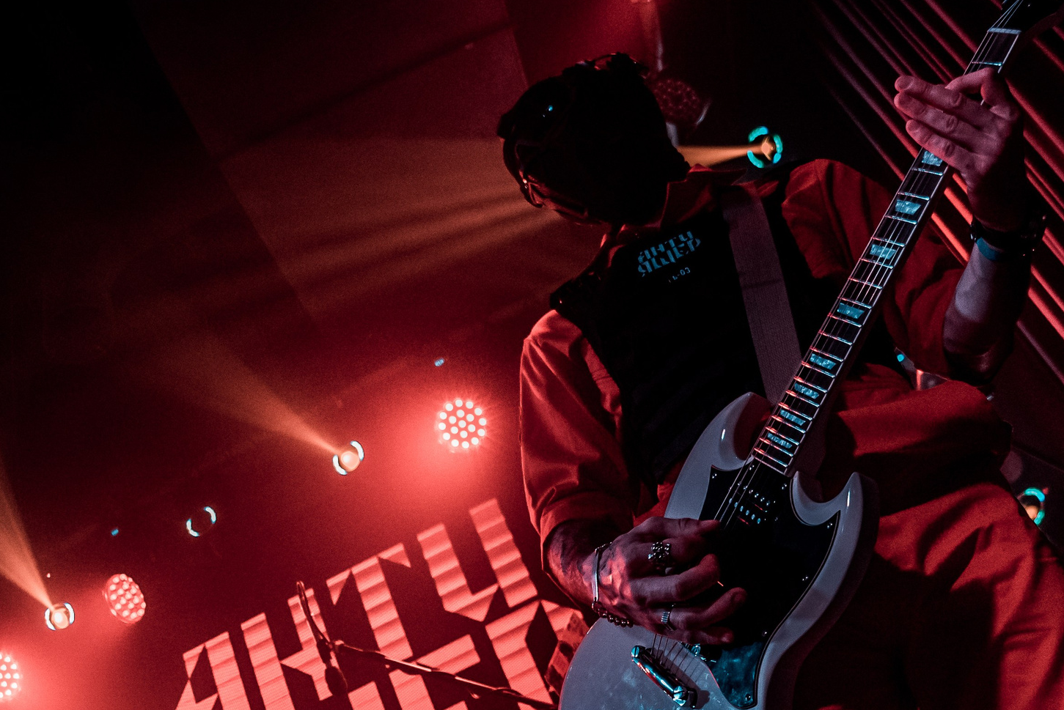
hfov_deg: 48.8
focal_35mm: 37
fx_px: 1094
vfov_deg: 35.9
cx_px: 859
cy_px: 420
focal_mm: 15
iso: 3200
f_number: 3.2
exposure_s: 1/500
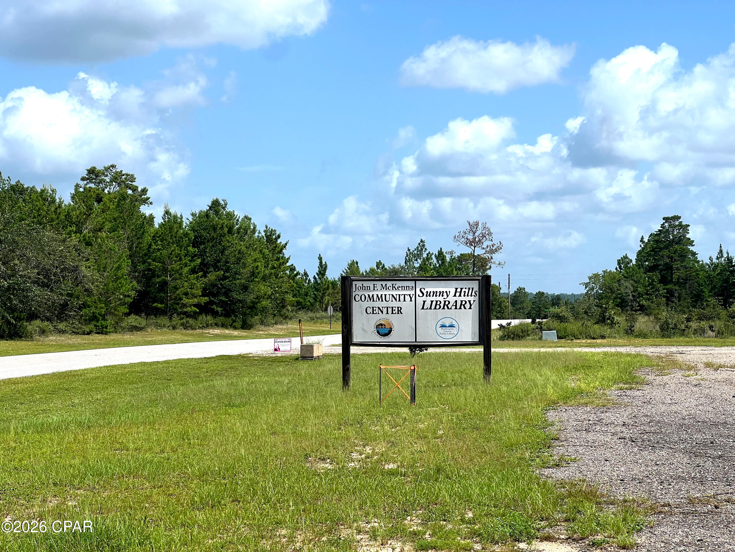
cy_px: 276
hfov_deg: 25.3
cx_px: 368
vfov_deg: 19.1
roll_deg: -0.2
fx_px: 1635
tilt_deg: +2.2
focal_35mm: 77
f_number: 2.8
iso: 32
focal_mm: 9
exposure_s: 1/1024
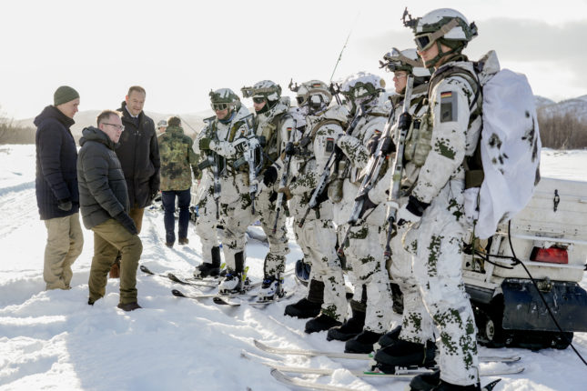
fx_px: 897
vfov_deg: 24.6
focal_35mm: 55
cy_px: 196
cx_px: 294
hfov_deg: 36.2
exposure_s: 1/1000
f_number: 4.5
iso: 250
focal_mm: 55
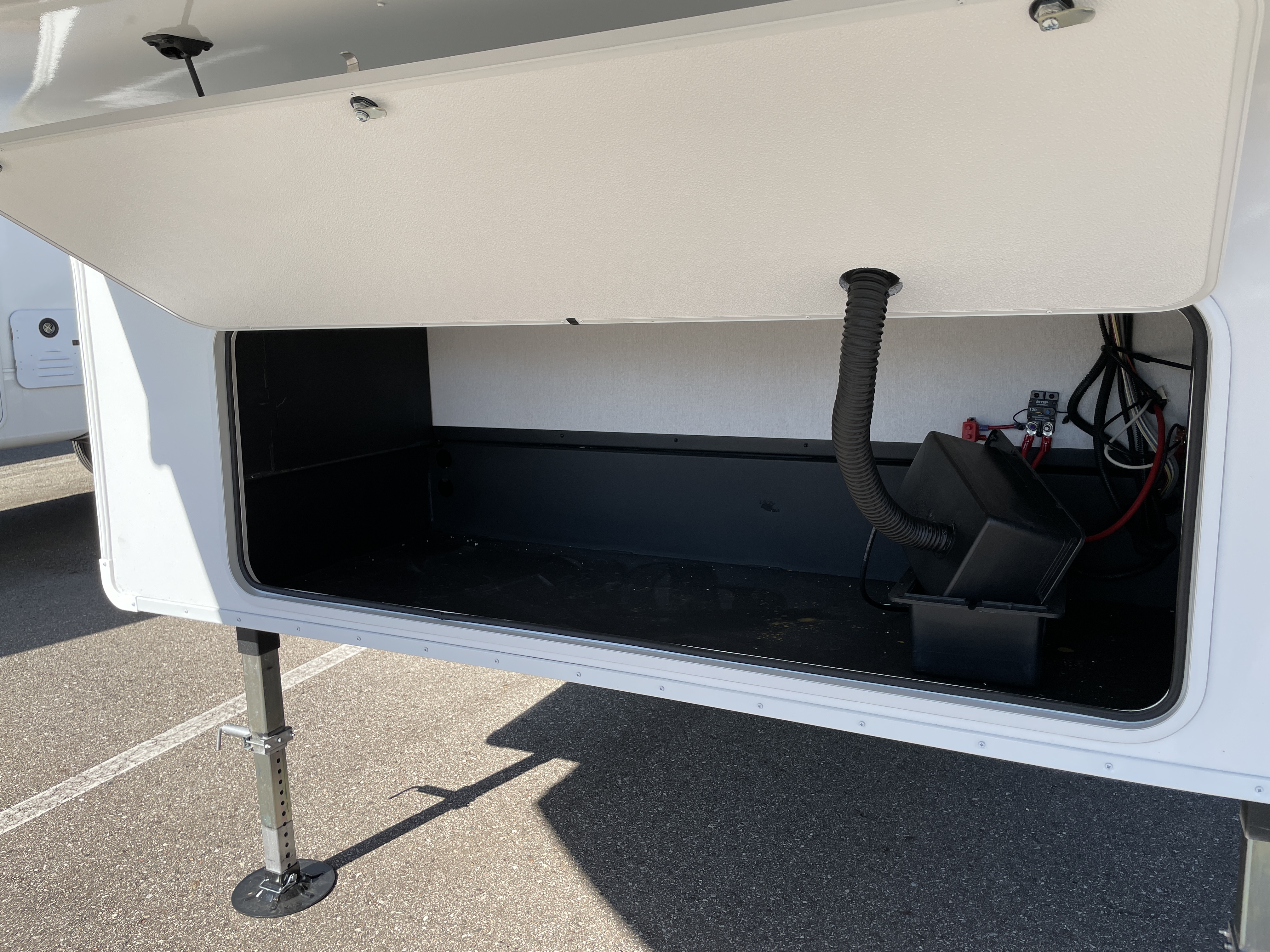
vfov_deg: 53.1
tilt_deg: -7.5
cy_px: 476
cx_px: 635
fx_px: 954
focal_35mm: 26
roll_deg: +2.0
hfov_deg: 67.3
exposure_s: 1/1350
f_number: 1.6
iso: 32
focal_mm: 4.2
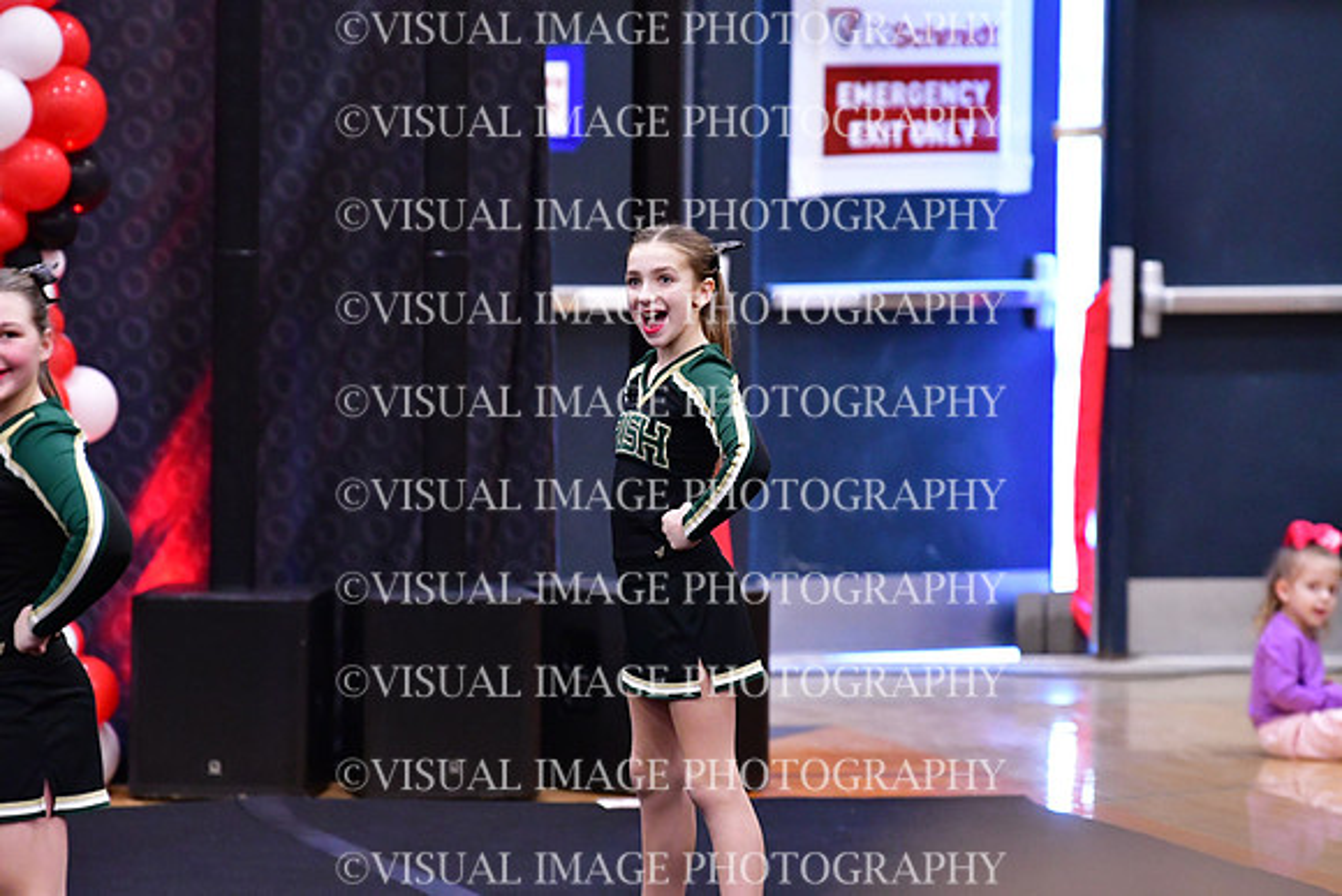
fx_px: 11185
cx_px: 671
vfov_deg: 4.6
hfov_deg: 6.9
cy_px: 448
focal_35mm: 300
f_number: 3.5
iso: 5000
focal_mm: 200
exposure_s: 1/500
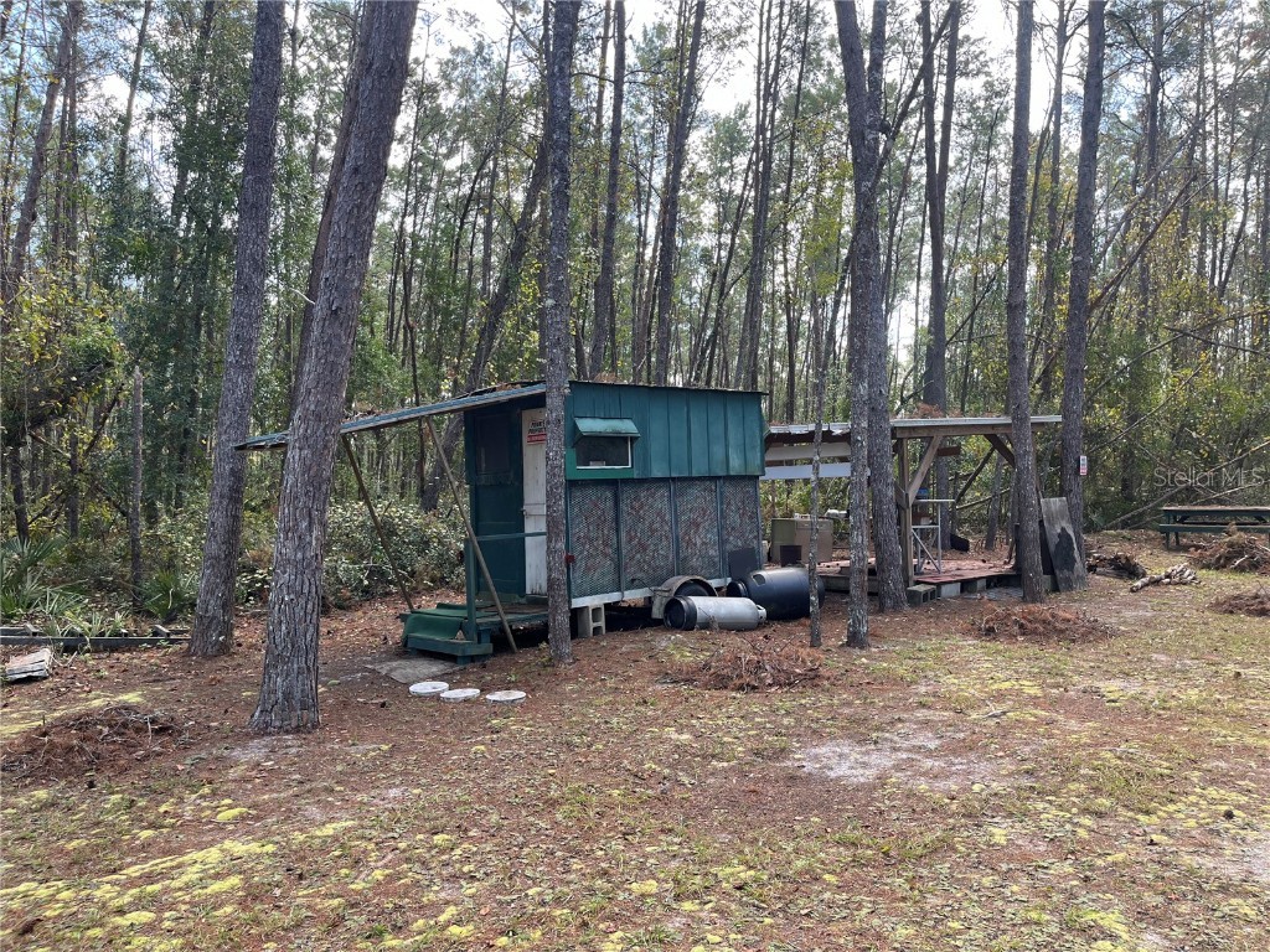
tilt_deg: +1.7
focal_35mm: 26
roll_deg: +2.1
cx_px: 635
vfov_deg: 53.1
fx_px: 954
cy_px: 476
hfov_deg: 67.3
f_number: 1.6
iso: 50
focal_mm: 5.1
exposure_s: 1/244
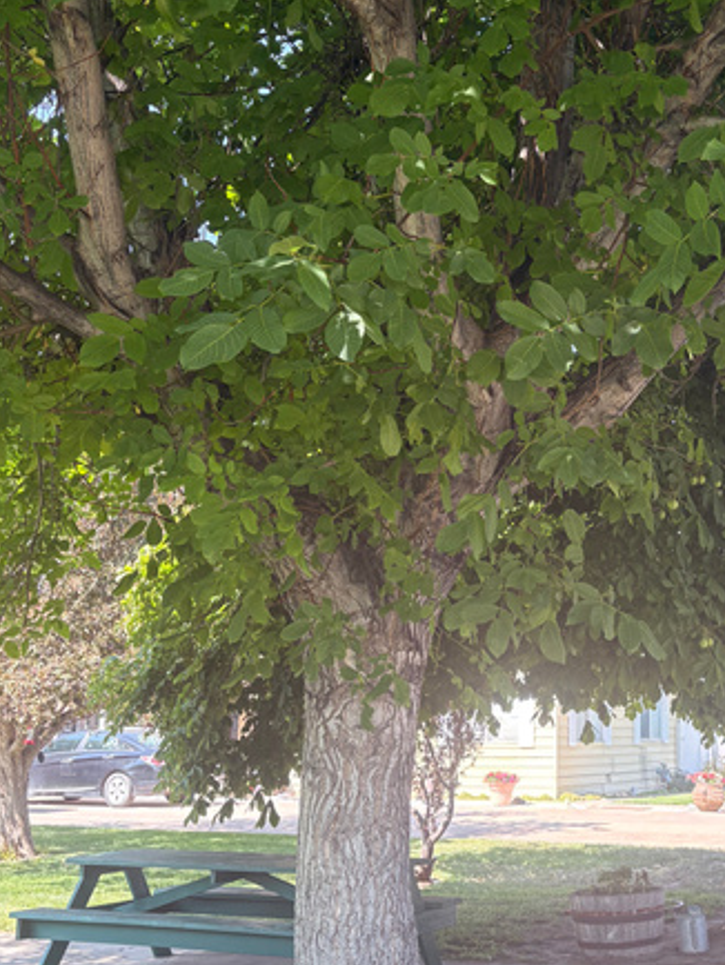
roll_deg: +0.1
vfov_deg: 41.2
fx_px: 1283
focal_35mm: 46
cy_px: 476
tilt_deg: +12.0
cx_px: 567
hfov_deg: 30.9
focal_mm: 5.96
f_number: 1.6
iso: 64
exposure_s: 1/252
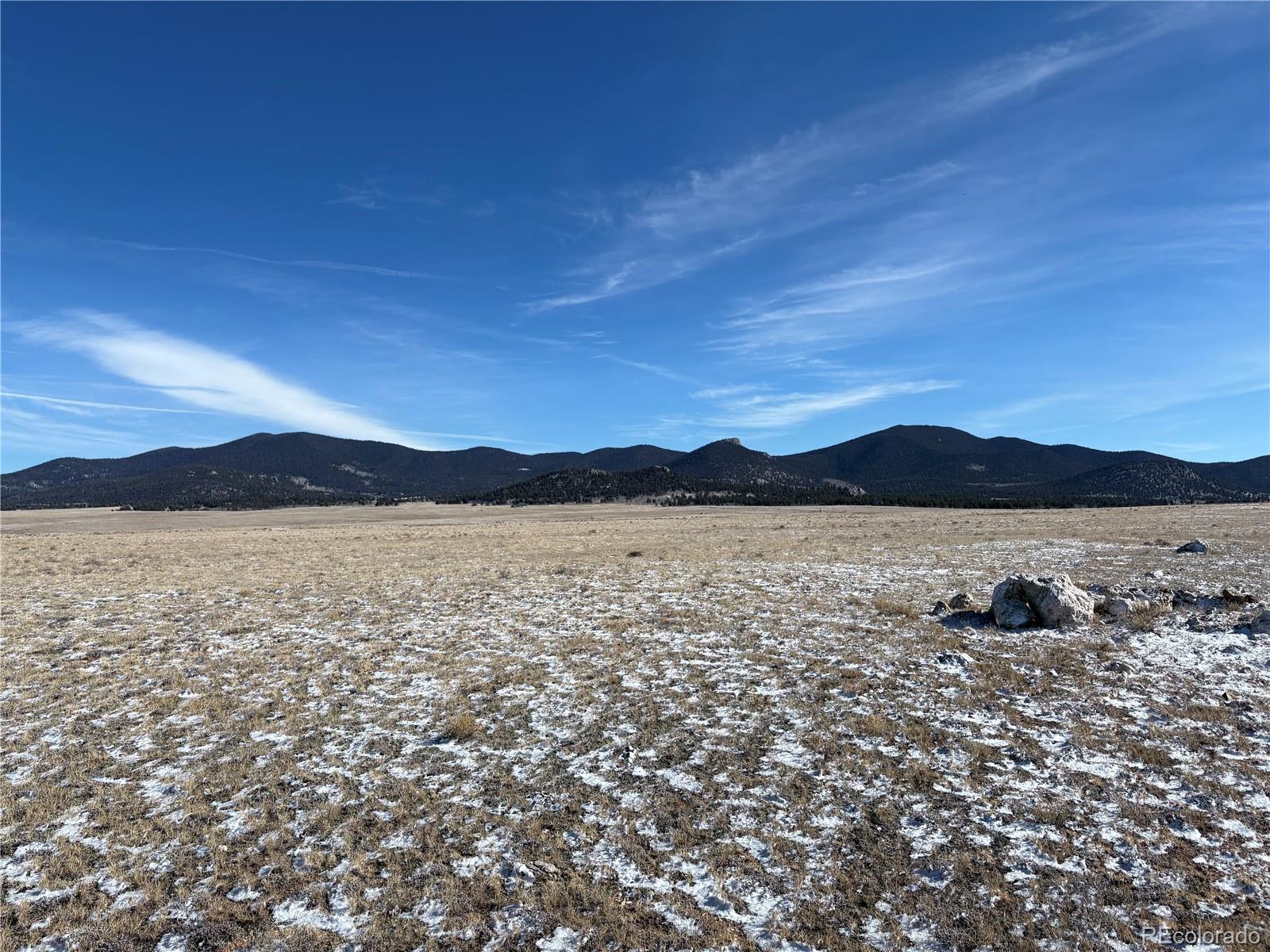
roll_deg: +1.0
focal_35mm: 26
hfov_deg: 67.3
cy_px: 476
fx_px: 954
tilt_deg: +1.0
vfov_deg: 53.1
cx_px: 635
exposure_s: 1/4950
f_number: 1.6
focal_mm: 5.96
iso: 50
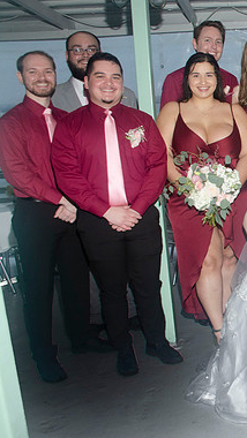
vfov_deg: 44.5
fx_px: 535
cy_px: 203
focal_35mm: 46
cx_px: 343
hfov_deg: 22.5
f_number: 5.6
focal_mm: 18
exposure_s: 1/60
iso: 400
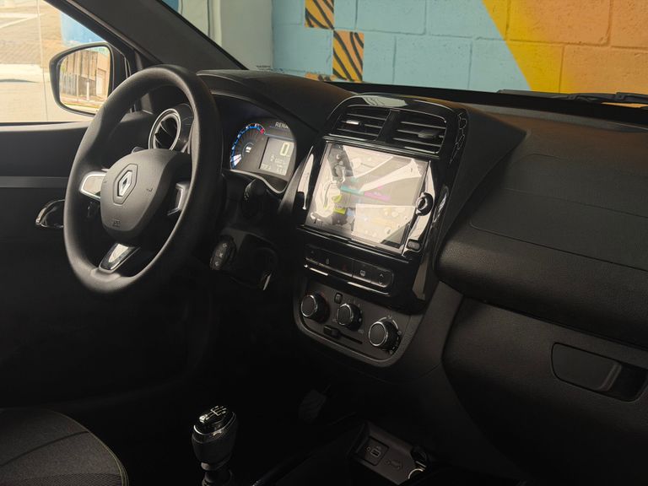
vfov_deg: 30.3
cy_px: 243
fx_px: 899
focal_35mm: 48
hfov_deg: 39.7
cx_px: 324
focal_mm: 6.76
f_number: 1.78
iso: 125
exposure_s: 1/120
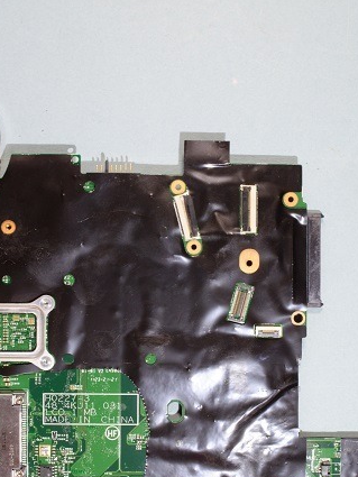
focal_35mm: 61
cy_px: 268
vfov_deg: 31.6
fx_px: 841
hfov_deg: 24.0
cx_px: 174
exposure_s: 1/5
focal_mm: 24
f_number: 8
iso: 100
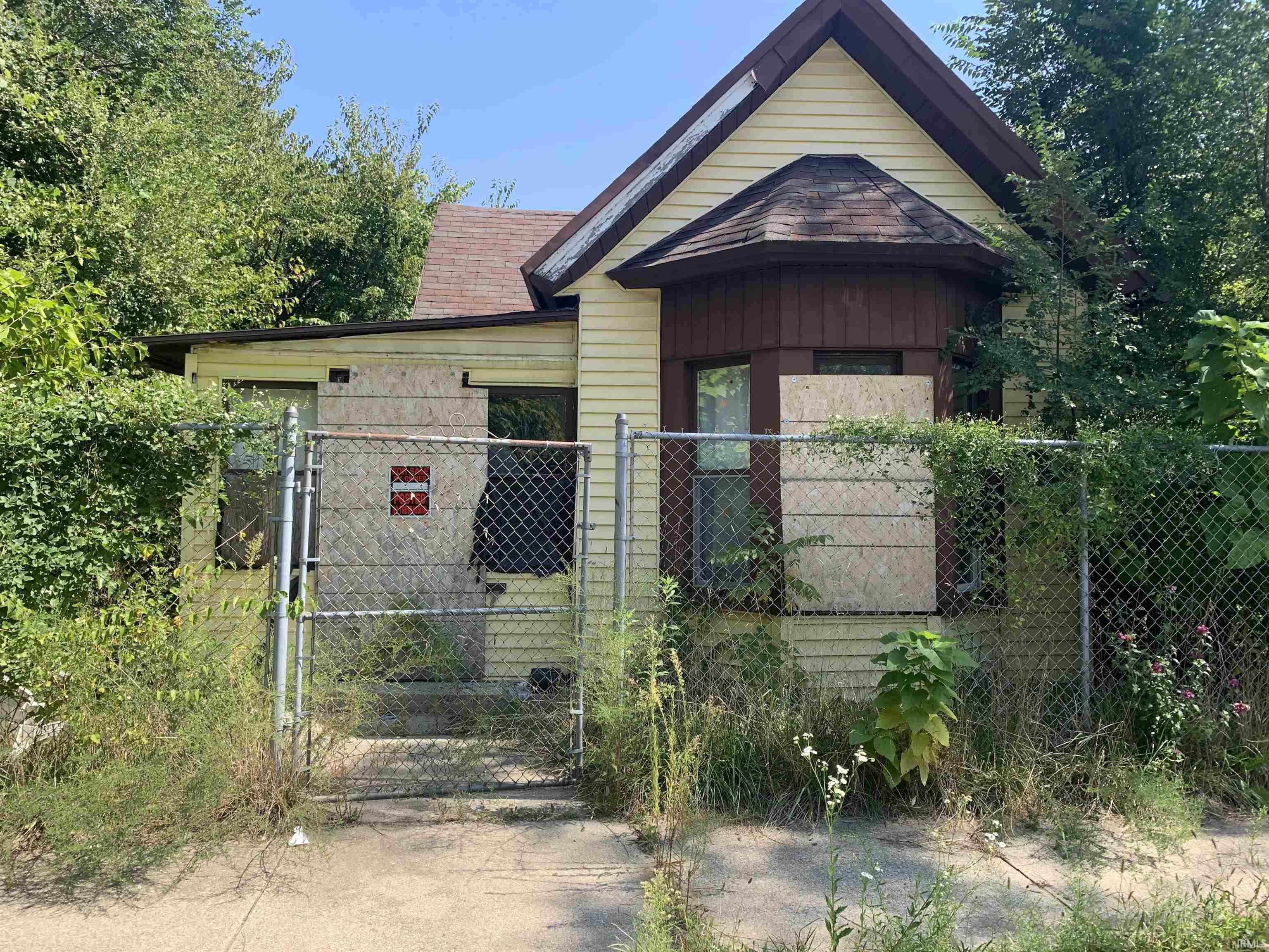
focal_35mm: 26
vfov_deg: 53.1
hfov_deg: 67.3
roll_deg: -1.5
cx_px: 634
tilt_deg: +1.6
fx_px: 953
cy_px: 476
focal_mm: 4.25
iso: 25
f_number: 1.8
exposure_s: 1/743
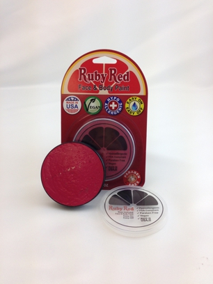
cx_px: 106
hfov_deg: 42.9
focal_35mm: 33
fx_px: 271
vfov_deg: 55.4
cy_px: 142
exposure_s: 1/179
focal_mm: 4.12
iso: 50
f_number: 2.4
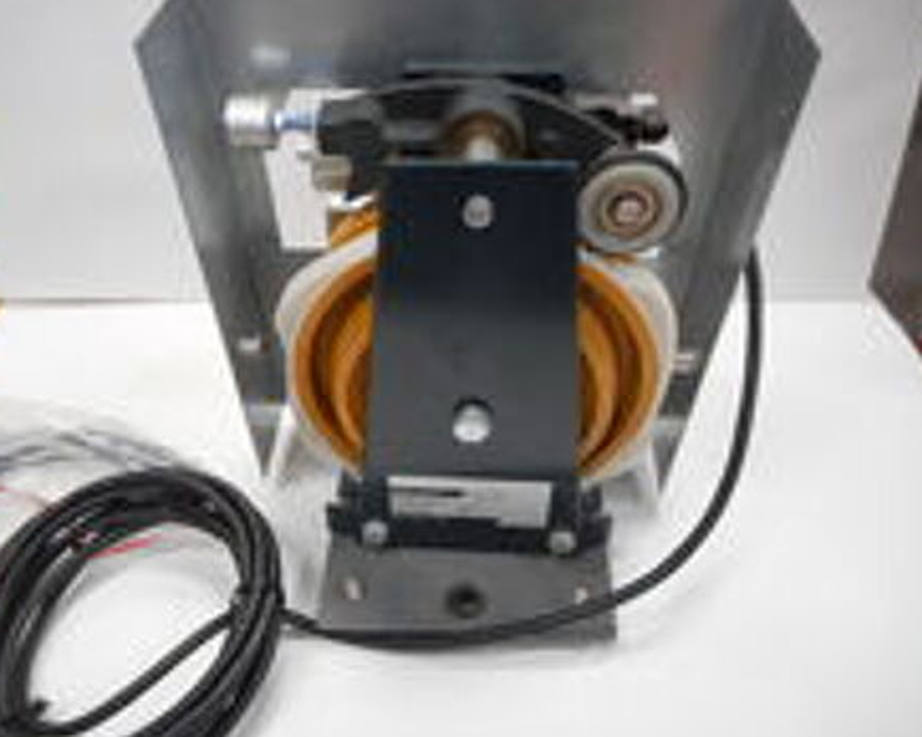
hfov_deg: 64.0
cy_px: 370
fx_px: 737
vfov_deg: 53.2
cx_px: 433
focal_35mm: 27
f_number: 3.7
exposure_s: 1/30
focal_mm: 4.5
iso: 400
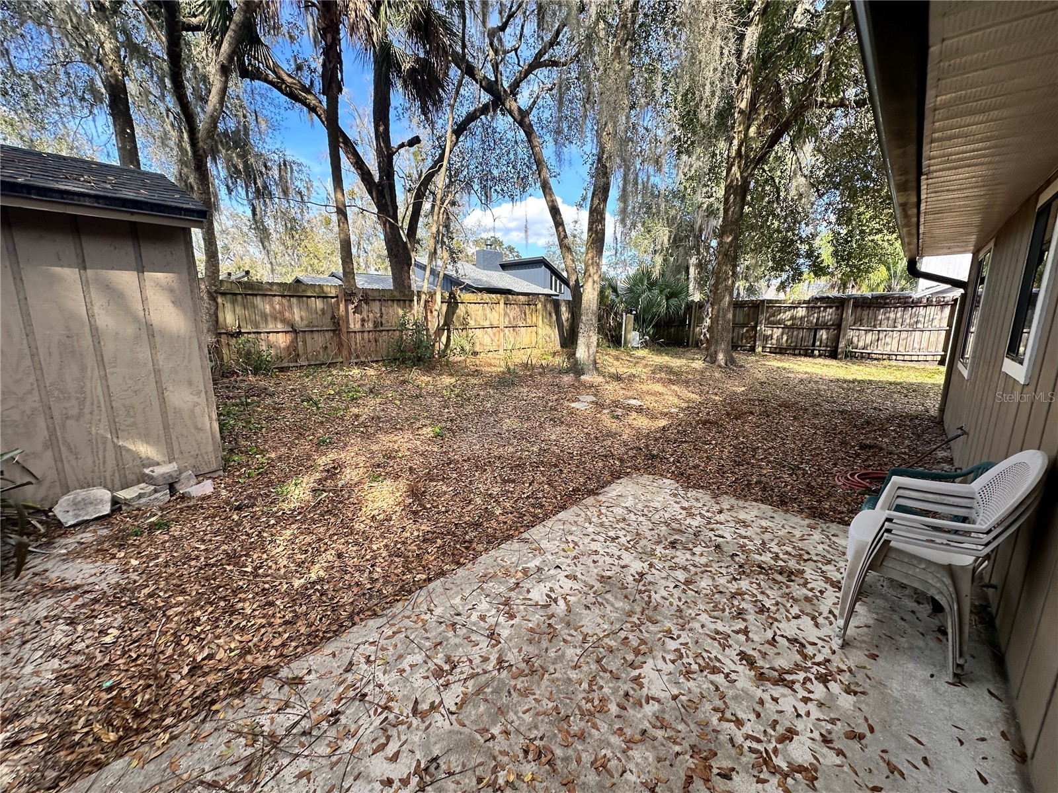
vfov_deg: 85.7
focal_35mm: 14
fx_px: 428
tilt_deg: -9.3
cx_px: 529
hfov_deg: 102.1
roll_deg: +0.5
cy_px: 396
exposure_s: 1/352
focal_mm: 2.22
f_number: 2.2
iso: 40
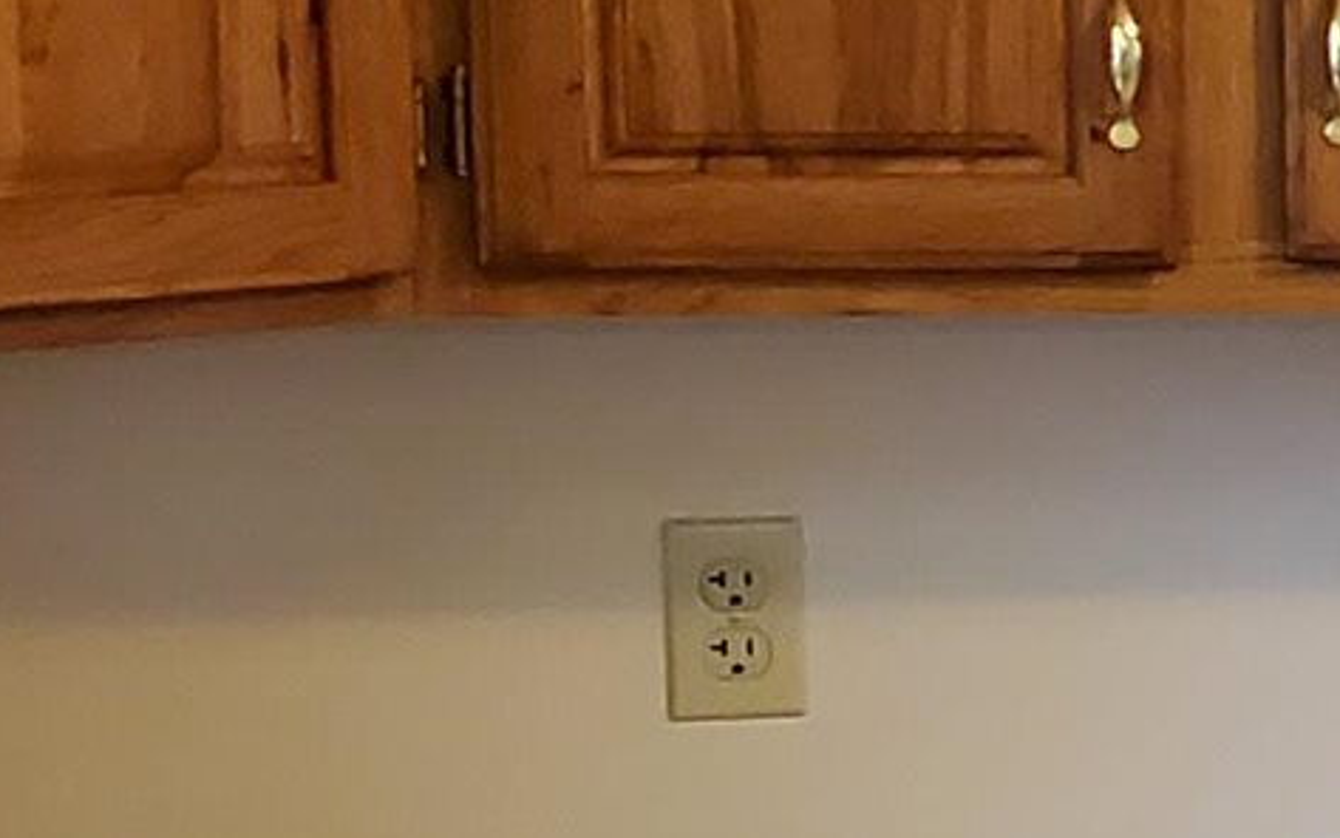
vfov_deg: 7.3
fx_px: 6539
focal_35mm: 179
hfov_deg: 9.1
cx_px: 4181
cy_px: 696
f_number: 2.4
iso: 250
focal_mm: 4.3
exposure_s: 1/40
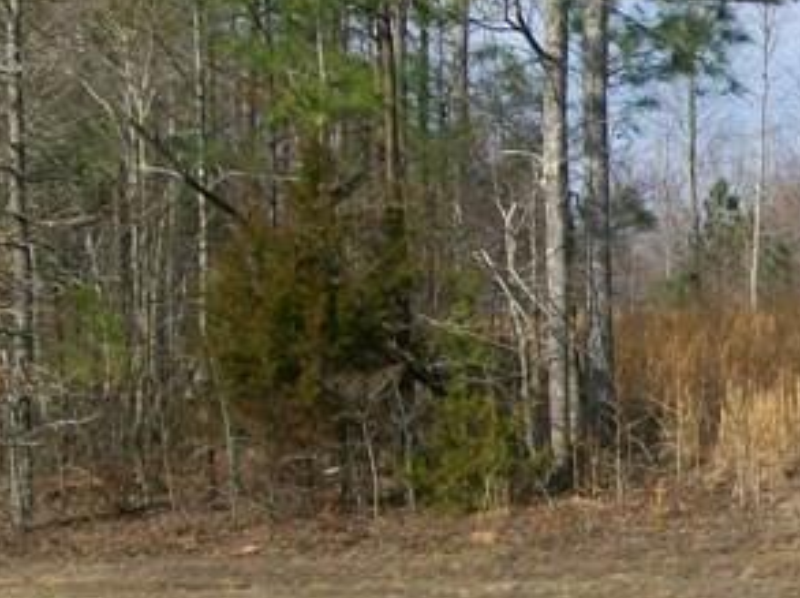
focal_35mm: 126
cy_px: 314
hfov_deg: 15.1
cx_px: 950
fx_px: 2908
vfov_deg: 11.7
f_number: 4.8
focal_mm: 6
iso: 64
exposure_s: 1/400
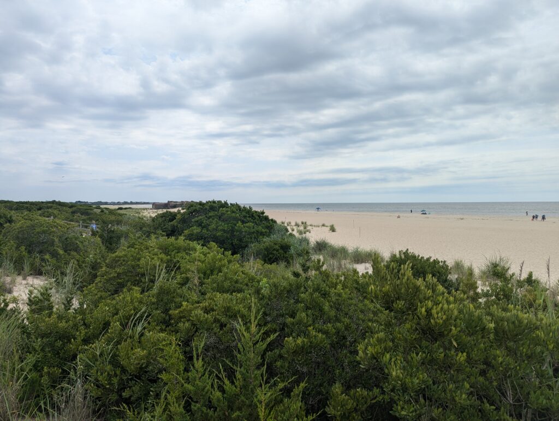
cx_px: 280
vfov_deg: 56.9
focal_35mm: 24
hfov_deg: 71.5
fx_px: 388
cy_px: 210
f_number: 1.85
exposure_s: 1/3650
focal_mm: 6.81
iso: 58
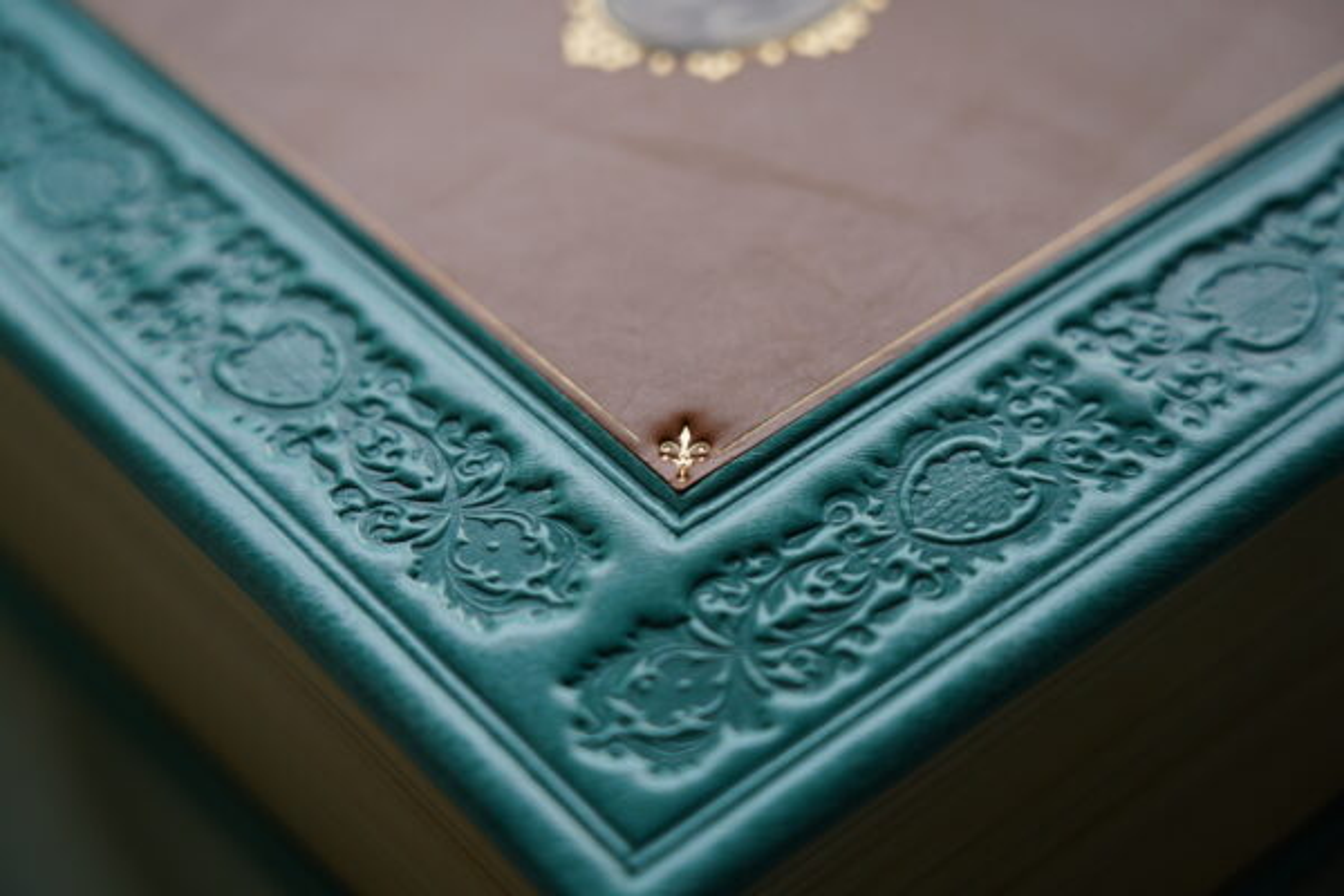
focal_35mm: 84
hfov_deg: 24.2
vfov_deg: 16.3
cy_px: 448
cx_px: 672
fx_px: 3136
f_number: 4
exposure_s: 1/100
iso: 320
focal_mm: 84
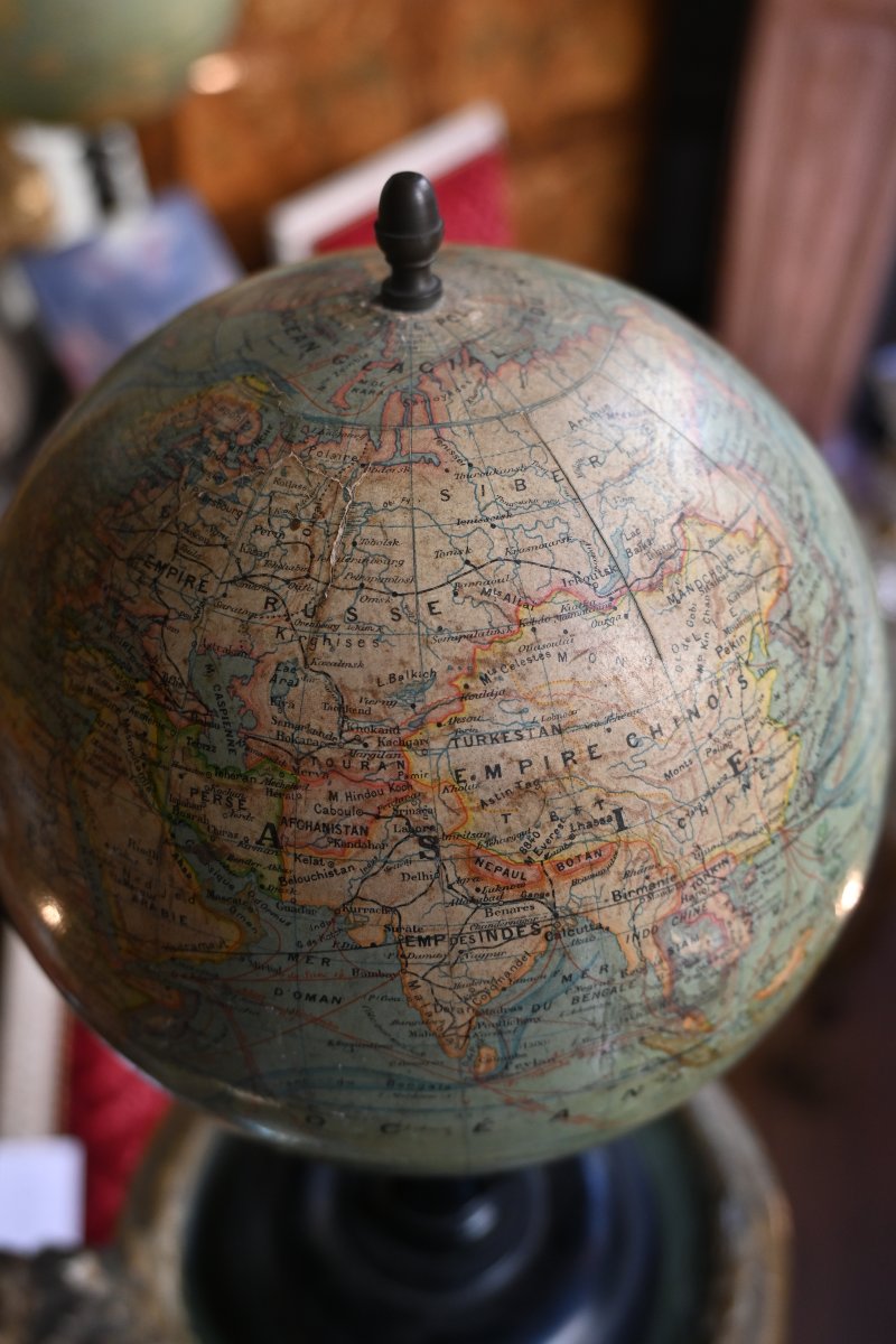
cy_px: 672
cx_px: 448
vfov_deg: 54.1
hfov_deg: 37.6
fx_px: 1316
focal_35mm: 35
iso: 400
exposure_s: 1/200
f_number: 3.8
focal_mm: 23.5
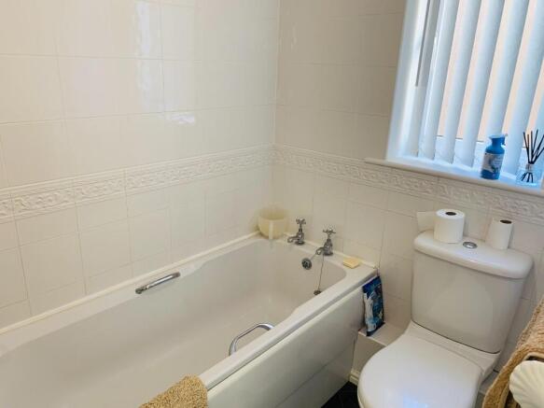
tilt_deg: -20.7
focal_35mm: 26
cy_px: 204
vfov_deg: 53.0
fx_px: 409
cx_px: 272
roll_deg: -1.4
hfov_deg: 67.3
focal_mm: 4.25
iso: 64
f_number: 1.8
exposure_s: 1/50
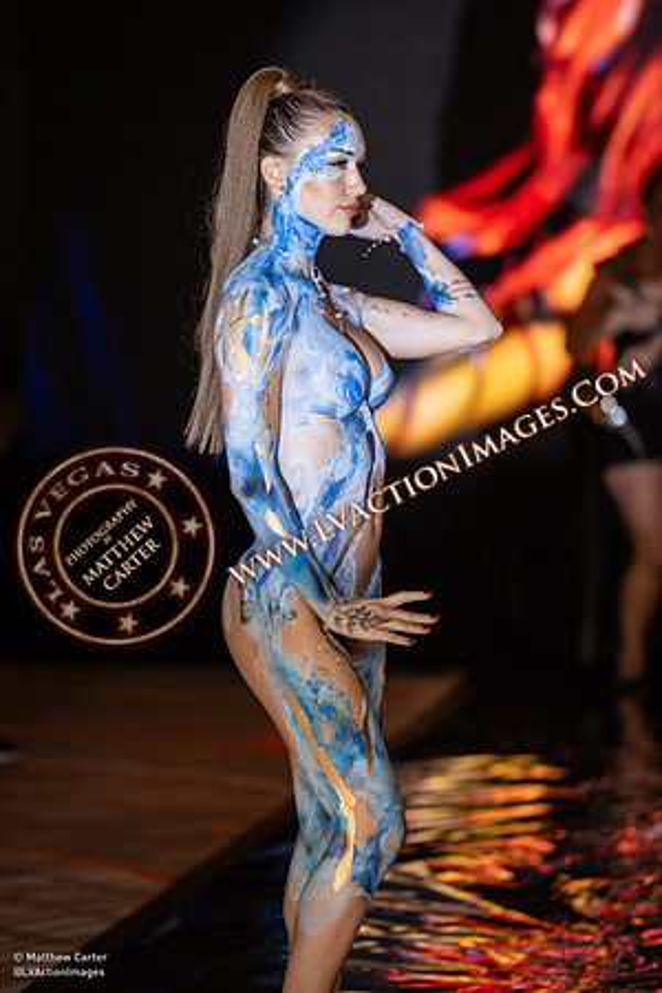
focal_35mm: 200
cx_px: 331
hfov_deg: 6.9
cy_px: 496
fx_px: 5516
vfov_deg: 10.3
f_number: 2.8
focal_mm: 200
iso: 1250
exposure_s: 1/320
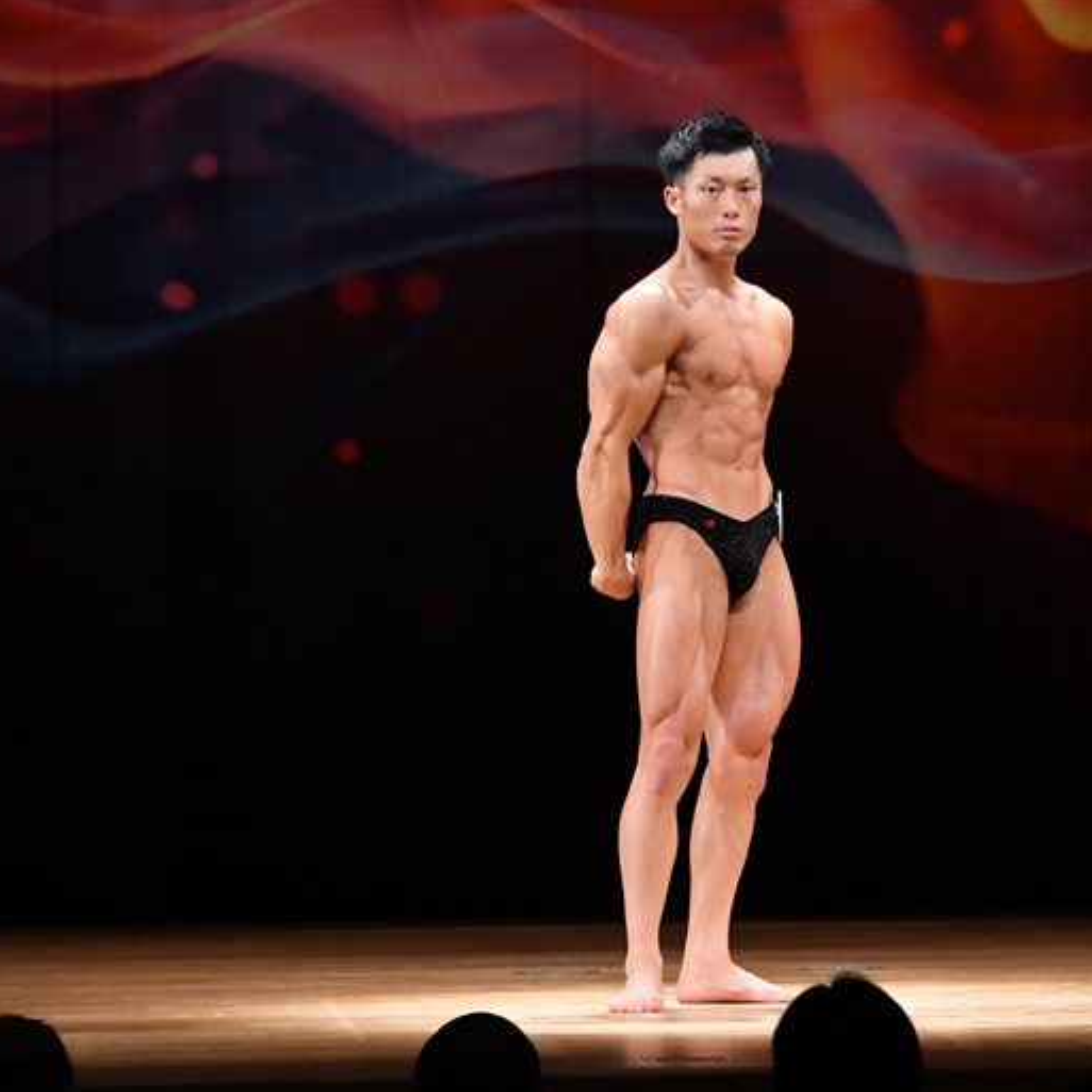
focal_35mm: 289
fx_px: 10315
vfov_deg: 6.1
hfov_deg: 6.1
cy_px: 545
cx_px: 770
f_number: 5.6
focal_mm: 150
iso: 4000
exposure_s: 1/400
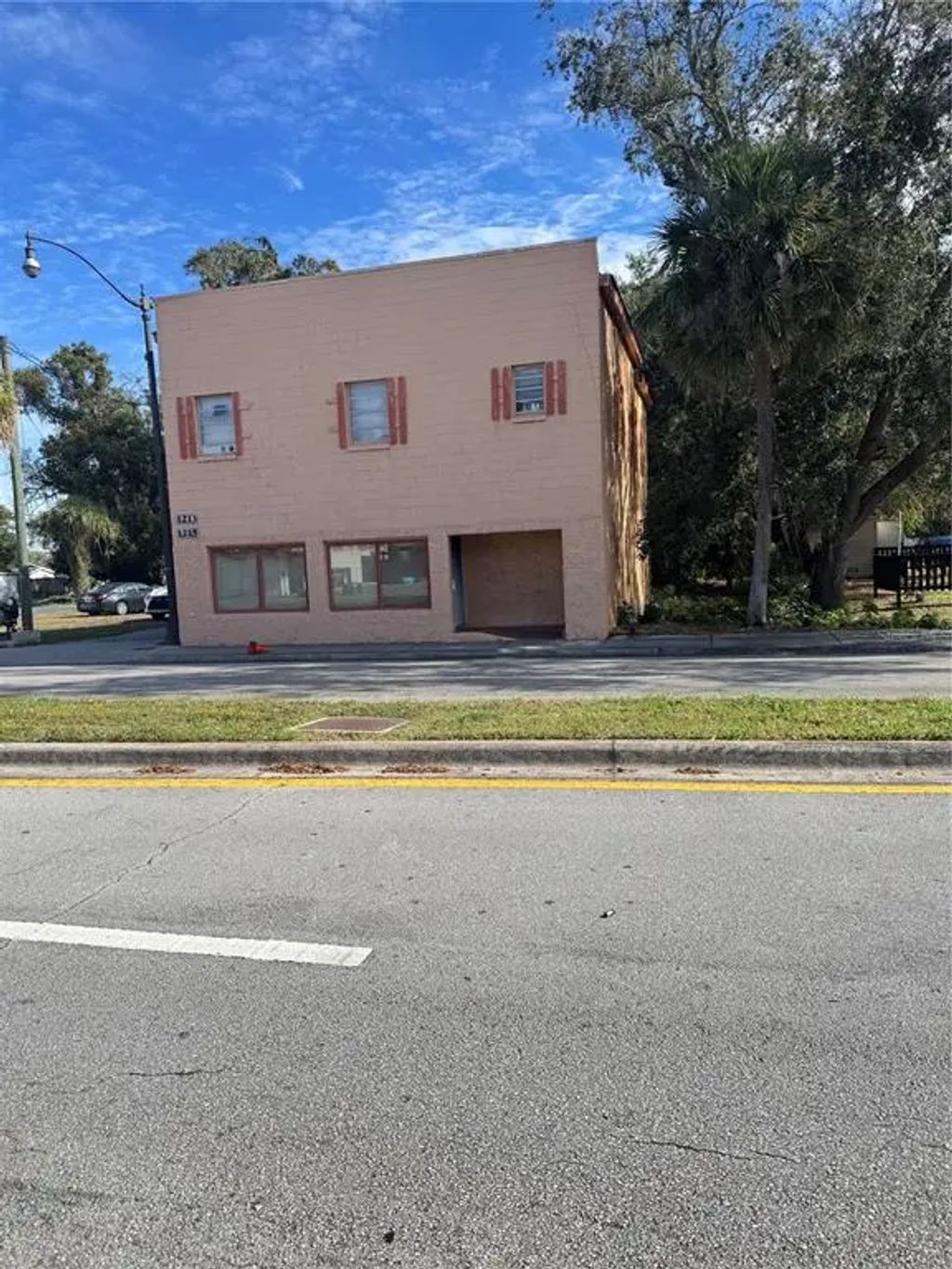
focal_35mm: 24
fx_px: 880
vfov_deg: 71.6
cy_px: 634
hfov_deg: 56.8
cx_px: 476
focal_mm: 6.76
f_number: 1.78
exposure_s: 1/2331
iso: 80
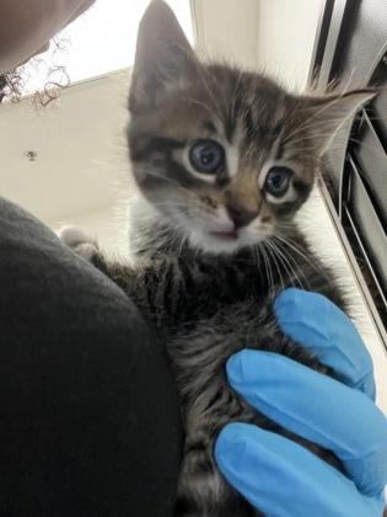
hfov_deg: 46.8
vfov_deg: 60.0
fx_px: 447
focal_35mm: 30
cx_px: 194
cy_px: 258
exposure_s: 1/30
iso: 400
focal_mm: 2.71
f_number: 2.2
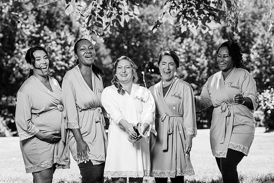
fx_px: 617
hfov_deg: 25.1
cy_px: 92
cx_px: 137
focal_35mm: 81
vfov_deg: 16.9
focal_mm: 81
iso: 100
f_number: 4
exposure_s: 1/250
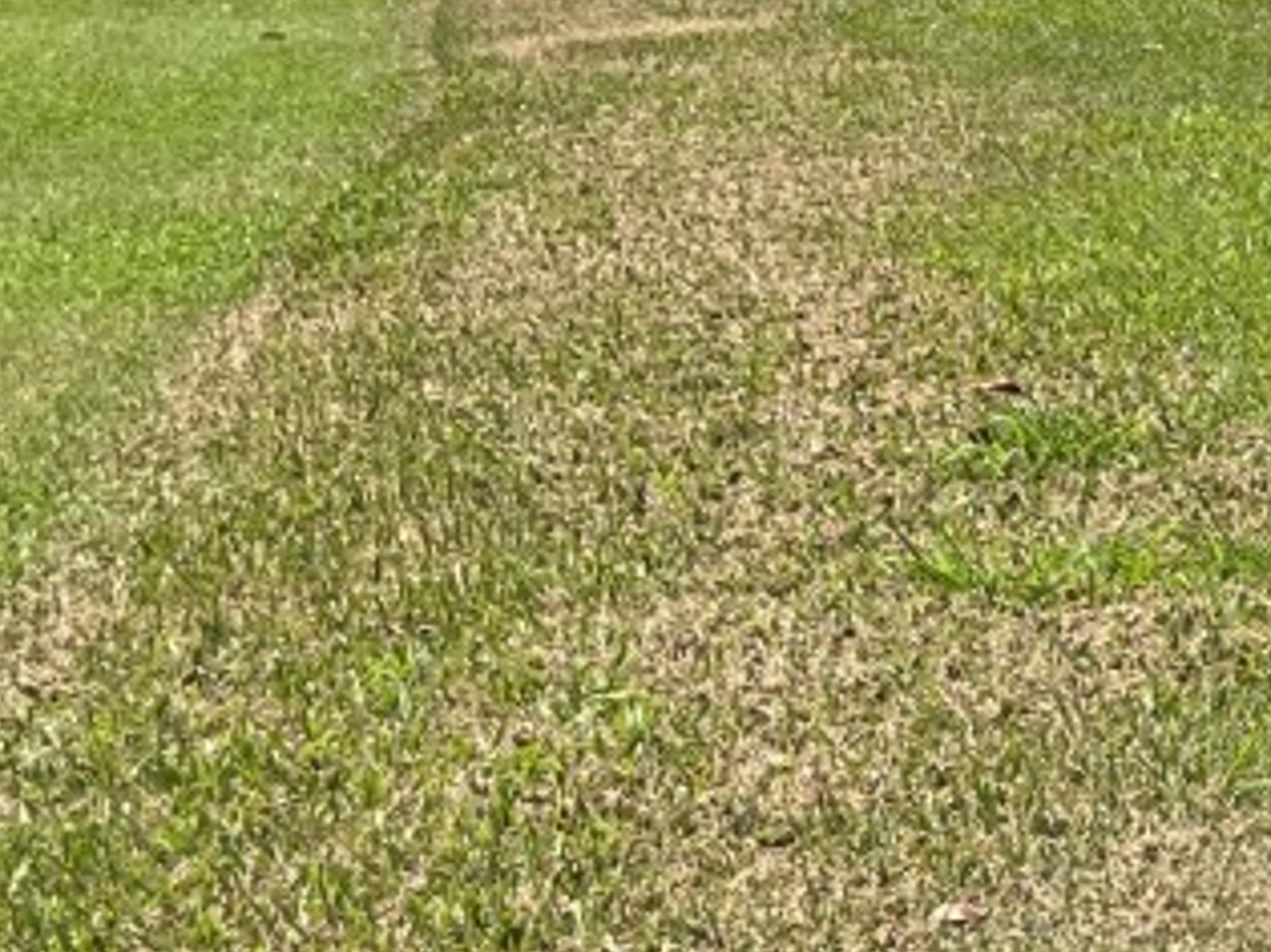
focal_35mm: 119
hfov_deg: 14.6
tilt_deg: -6.5
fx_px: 4368
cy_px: 117
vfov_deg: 12.4
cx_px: 2256
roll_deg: -0.8
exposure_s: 1/3135
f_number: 1.6
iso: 50
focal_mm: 5.1
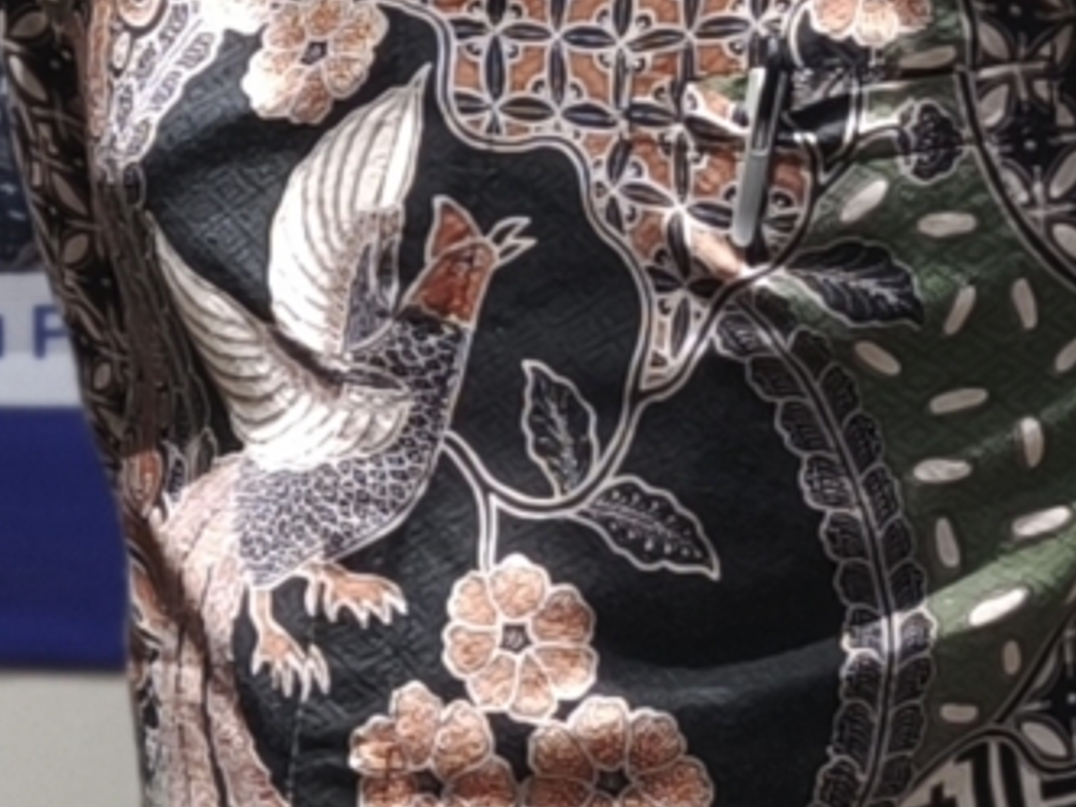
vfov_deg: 6.8
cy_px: -62
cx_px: -1514
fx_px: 6714
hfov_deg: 8.4
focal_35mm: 216
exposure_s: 1/50
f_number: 1.4
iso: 320
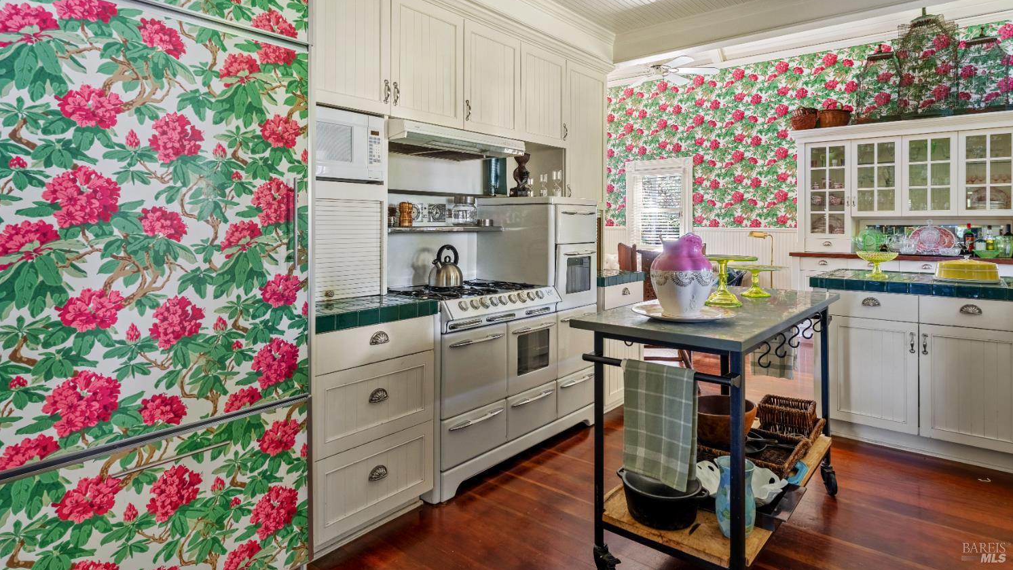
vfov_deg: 54.6
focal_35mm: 20
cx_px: 509
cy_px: 233
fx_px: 548
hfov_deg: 85.4
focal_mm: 19.4
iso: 400
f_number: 7.1
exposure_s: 1/40
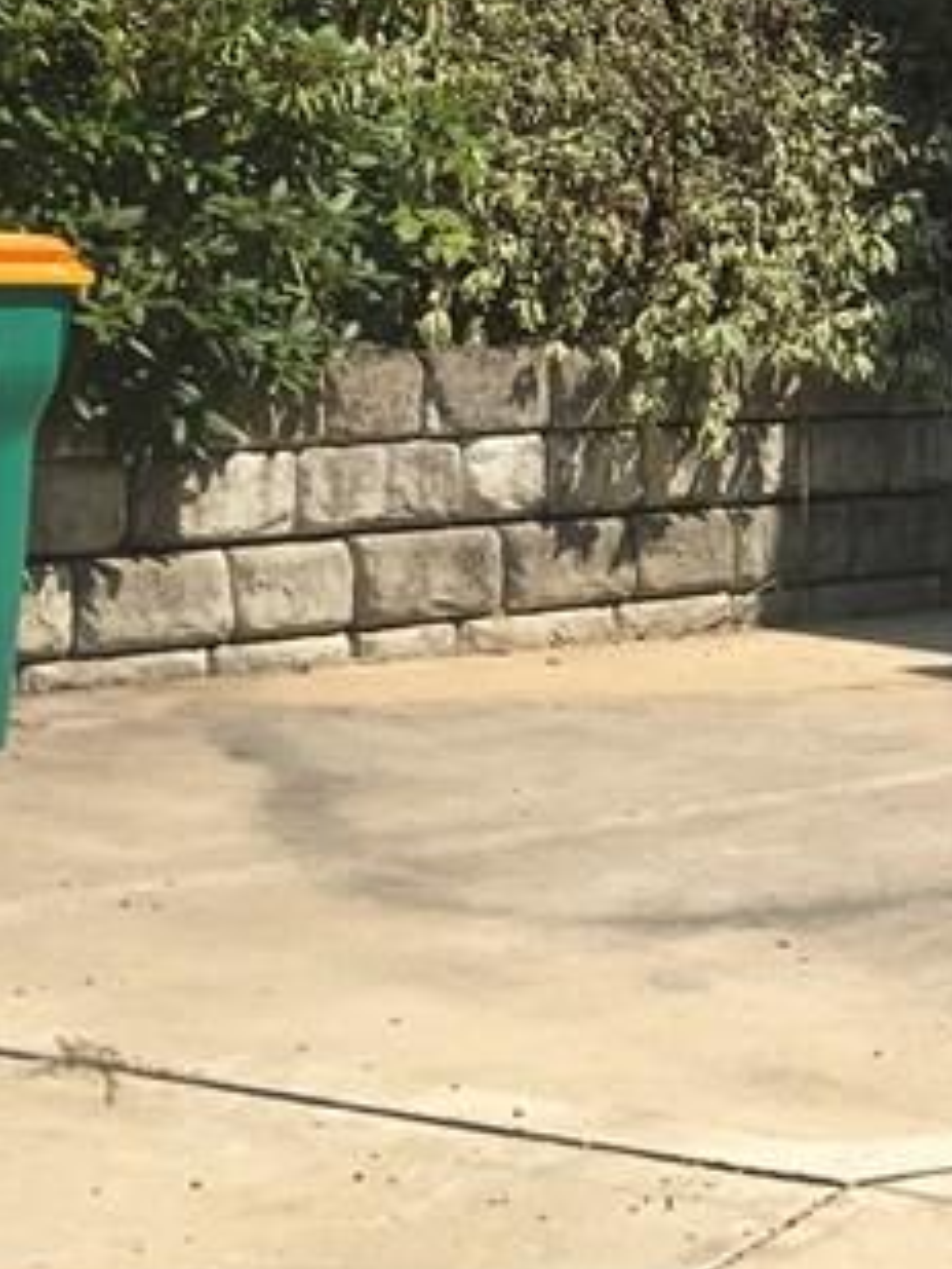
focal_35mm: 96
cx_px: 1498
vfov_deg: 19.8
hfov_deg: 14.2
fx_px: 3518
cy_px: 0
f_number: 2.2
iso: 25
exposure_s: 1/1876
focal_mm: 4.15
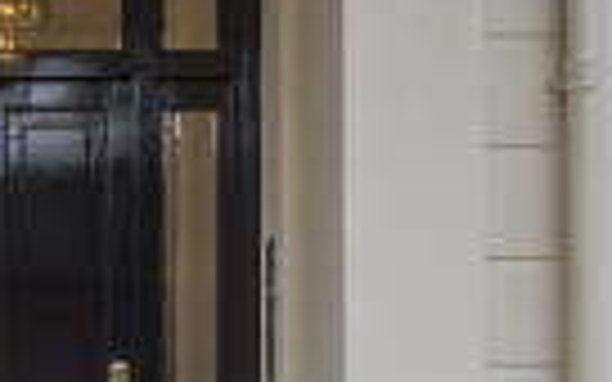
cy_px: 546
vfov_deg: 13.0
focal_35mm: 96
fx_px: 1601
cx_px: -9
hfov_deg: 20.9
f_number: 5
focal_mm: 18
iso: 200
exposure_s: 1/200
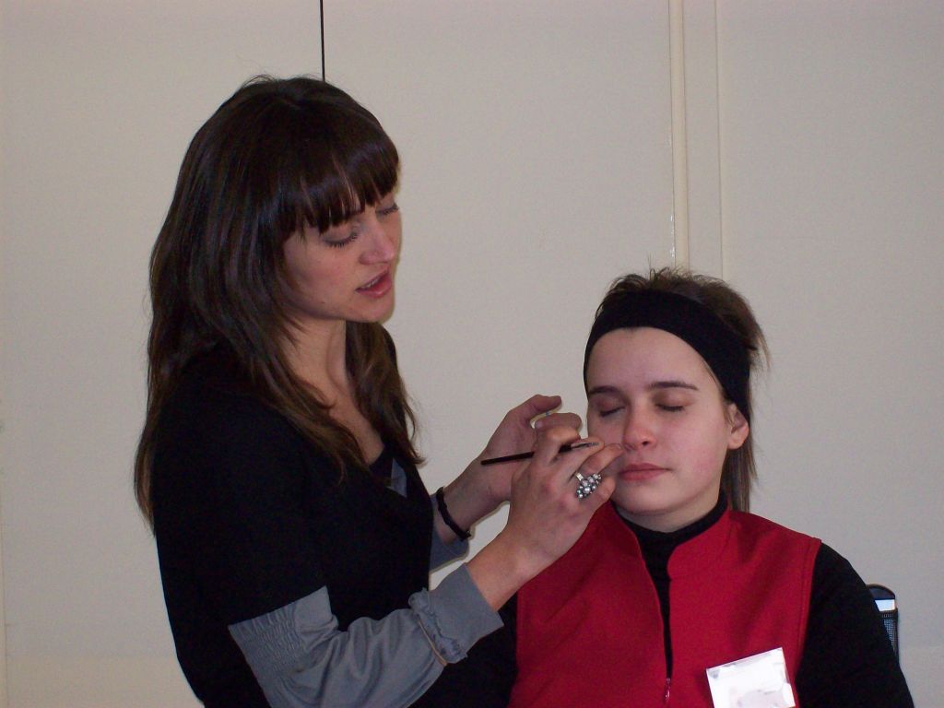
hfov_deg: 18.2
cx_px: 472
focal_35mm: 108
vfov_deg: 13.7
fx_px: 2945
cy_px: 354
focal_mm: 18
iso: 200
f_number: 4.8
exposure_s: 1/128
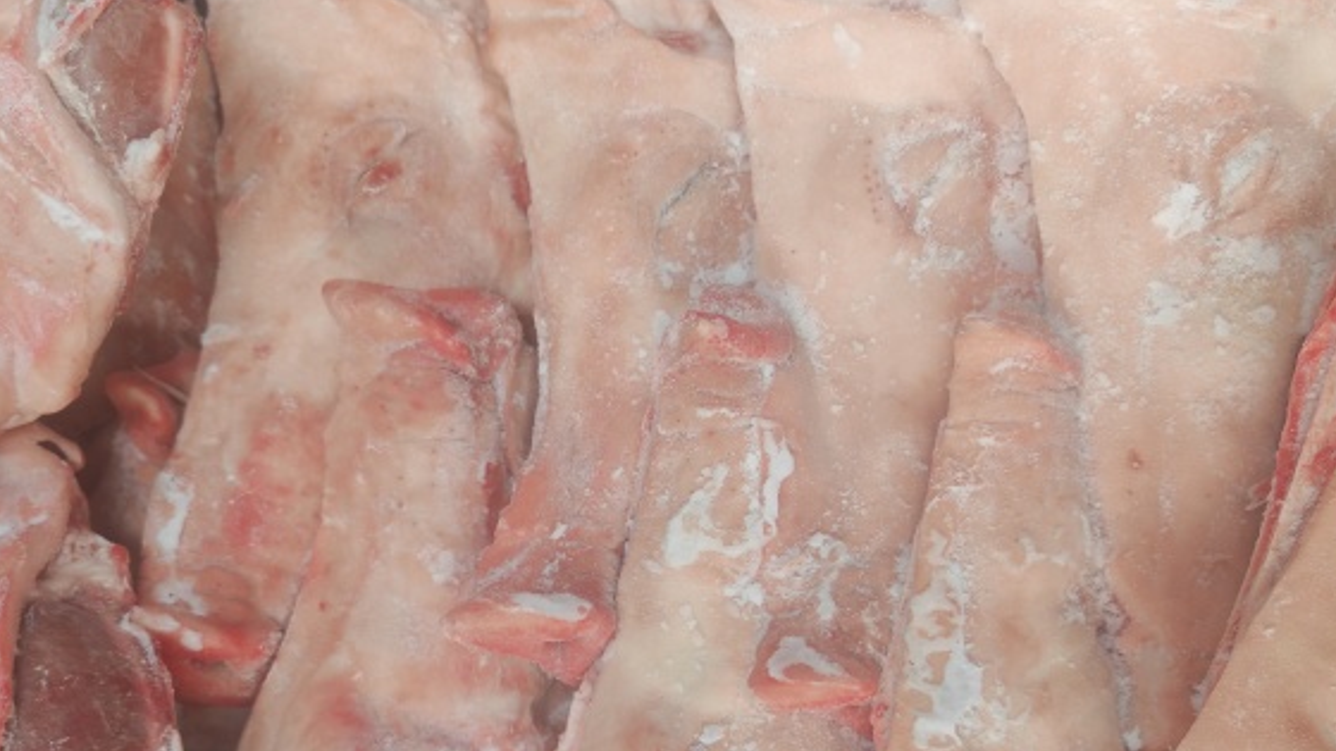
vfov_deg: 28.0
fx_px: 1488
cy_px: 553
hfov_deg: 48.3
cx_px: 623
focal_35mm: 42
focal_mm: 7.62
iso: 80
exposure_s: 1/100
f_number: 1.6
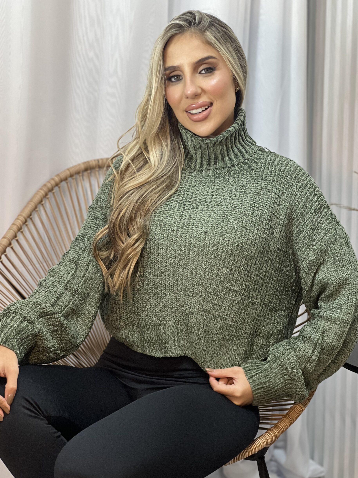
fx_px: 1117
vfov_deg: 24.1
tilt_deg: -7.4
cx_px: 182
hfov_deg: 18.2
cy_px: 248
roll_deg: -0.1
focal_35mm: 81
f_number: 2.8
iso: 250
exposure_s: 1/120
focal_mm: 9
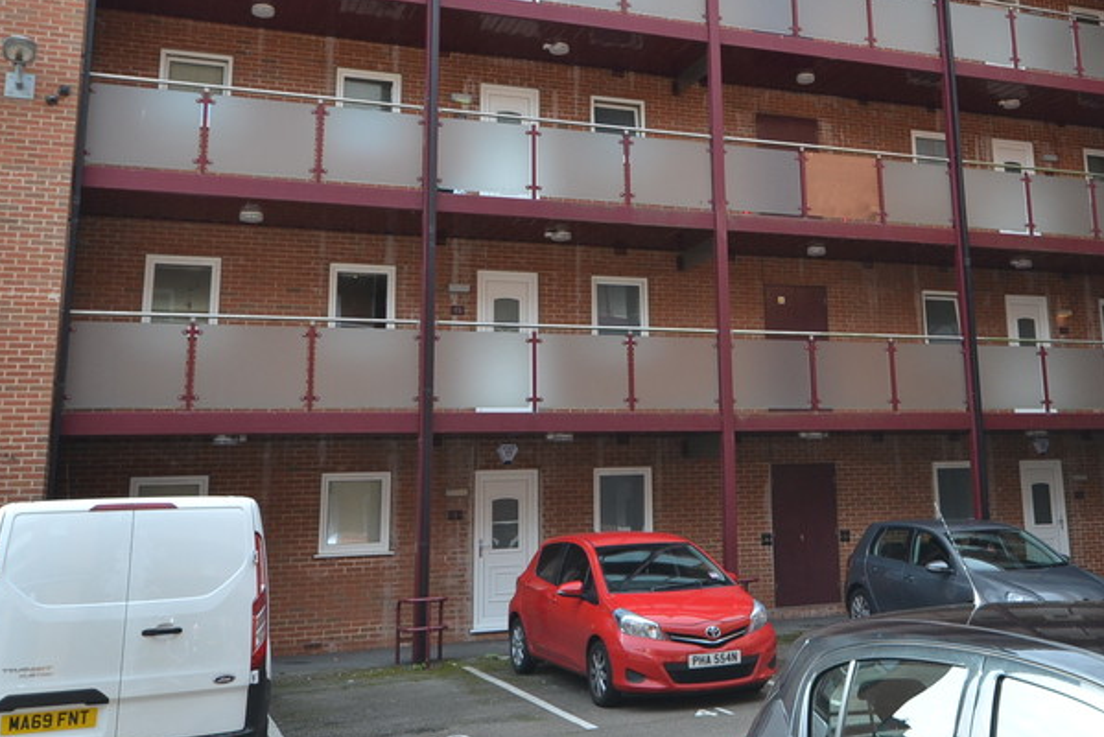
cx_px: 695
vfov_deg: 32.1
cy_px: 194
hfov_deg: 46.9
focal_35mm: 41
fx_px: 1258
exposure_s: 1/250
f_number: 8
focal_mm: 16
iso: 400
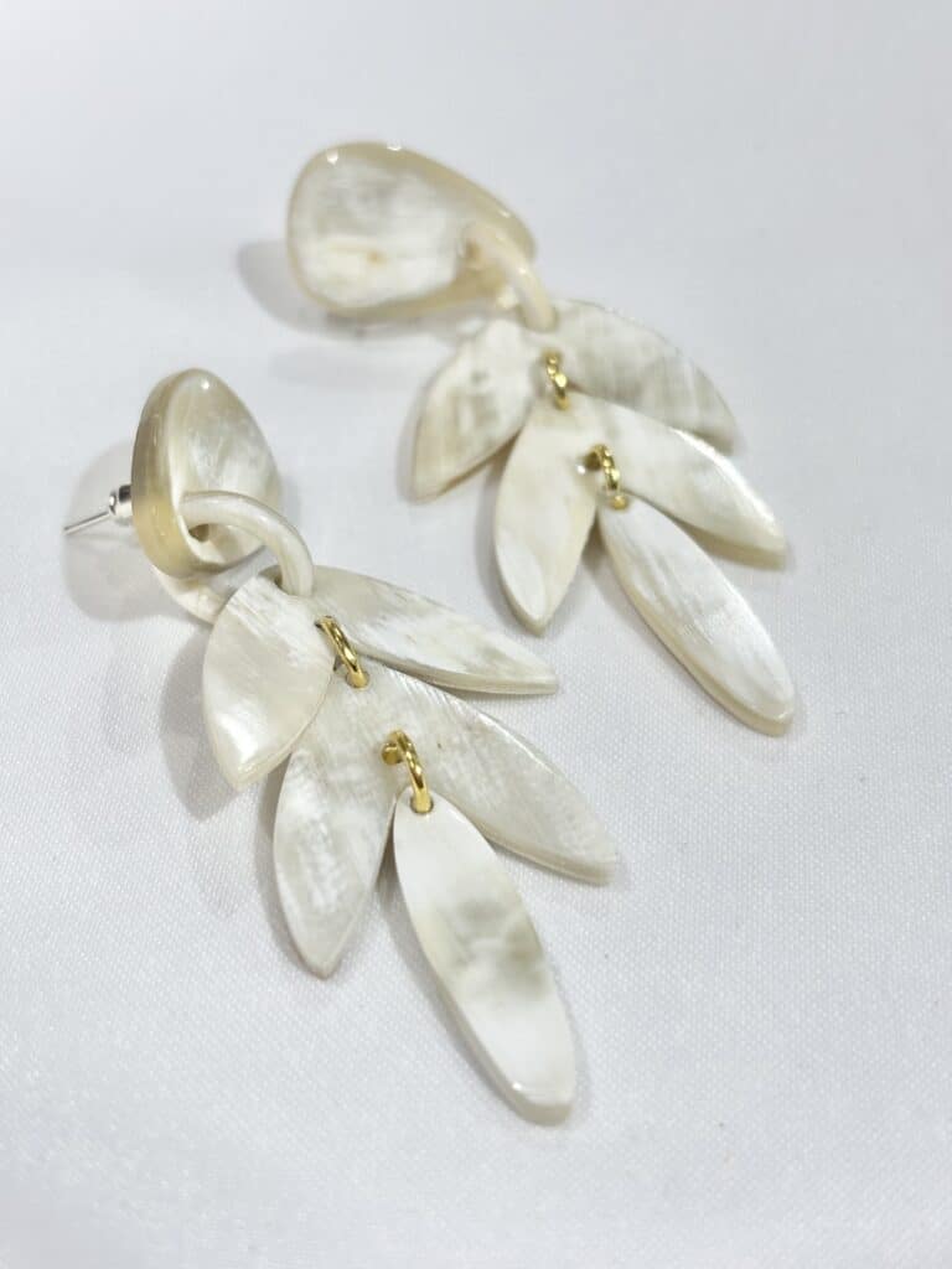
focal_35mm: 52
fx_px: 1907
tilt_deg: -34.4
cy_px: 634
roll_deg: +6.5
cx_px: 476
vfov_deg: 36.8
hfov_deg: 28.0
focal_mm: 5.96
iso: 32
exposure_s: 1/255
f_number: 1.6
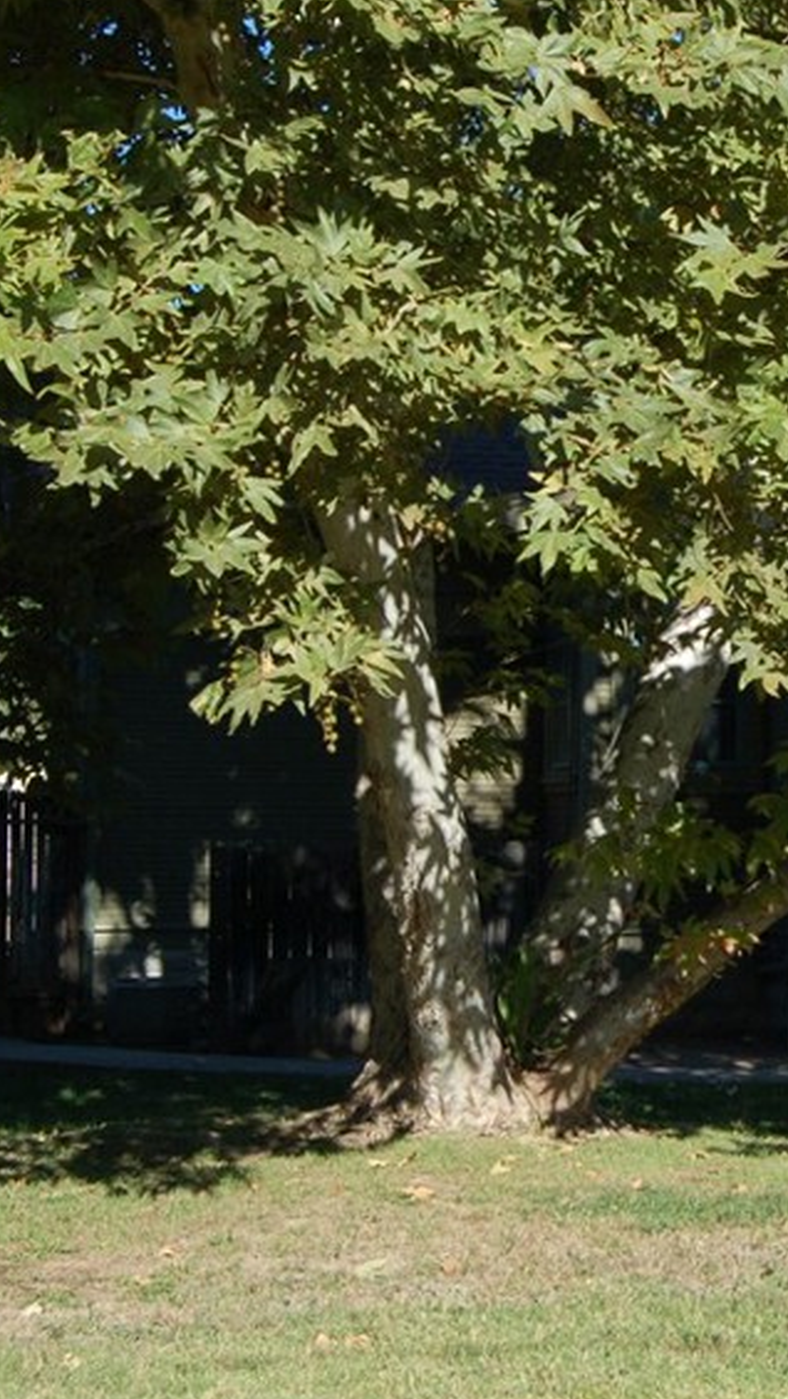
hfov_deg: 16.0
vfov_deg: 28.5
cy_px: 572
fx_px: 2748
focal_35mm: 74
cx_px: 761
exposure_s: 1/250
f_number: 8
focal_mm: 26
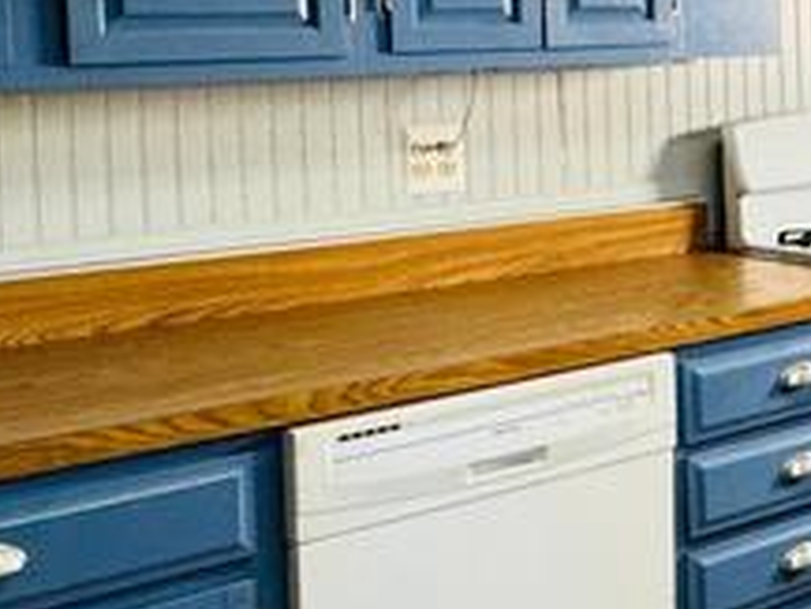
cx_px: 1095
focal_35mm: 66
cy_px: 105
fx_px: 1547
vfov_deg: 21.9
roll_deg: +0.3
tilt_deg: -4.1
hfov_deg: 24.9
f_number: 2.2
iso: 250
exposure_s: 1/60
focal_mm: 2.22
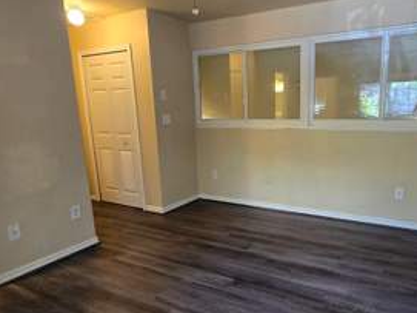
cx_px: 266
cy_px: 173
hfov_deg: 72.4
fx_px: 277
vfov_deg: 58.7
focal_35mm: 23
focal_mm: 2.2
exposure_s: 1/60
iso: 320
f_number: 2.2
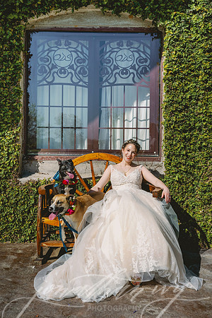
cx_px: 106
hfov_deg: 37.9
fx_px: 309
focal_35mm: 35
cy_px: 159
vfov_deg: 54.4
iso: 100
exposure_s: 1/2500
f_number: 5
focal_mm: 35
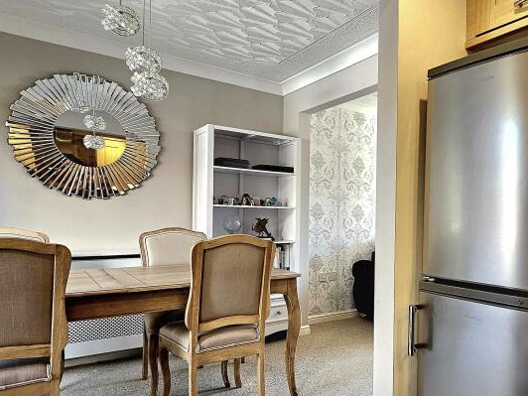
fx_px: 381
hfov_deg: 65.0
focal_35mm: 25
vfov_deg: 54.8
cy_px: 220
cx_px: 399
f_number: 2.2
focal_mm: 2.2
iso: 125
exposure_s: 1/50
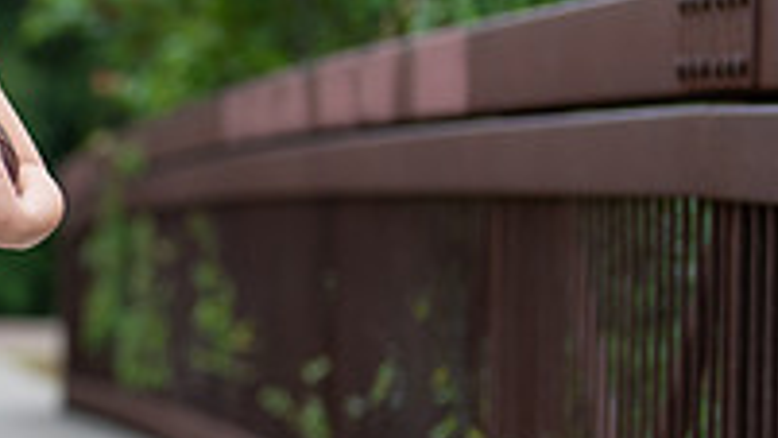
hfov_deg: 11.2
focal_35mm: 189
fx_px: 3898
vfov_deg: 6.4
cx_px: -162
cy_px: 278
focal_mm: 50
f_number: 1.2
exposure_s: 1/320
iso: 100
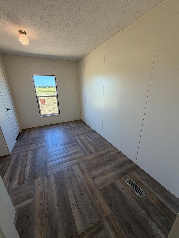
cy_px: 119
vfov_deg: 102.1
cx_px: 90
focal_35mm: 14
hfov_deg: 85.7
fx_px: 97
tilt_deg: -18.7
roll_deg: +1.4
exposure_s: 1/120
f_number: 2.2
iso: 125
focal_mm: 2.22
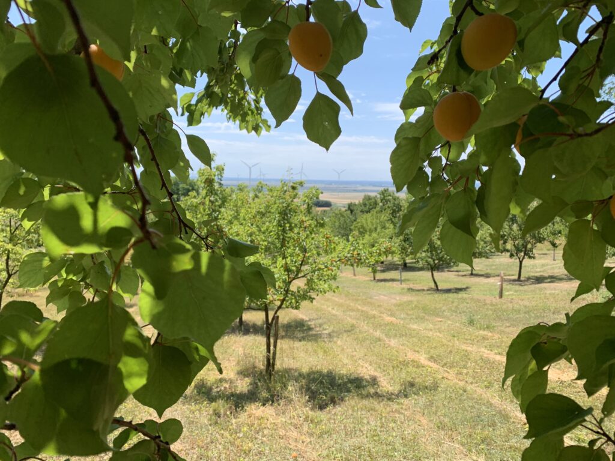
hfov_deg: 67.3
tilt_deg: -5.3
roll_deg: -0.8
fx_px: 462
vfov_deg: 53.1
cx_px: 308
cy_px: 230
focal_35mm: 26
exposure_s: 1/1266
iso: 25
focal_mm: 4.25
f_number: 1.8
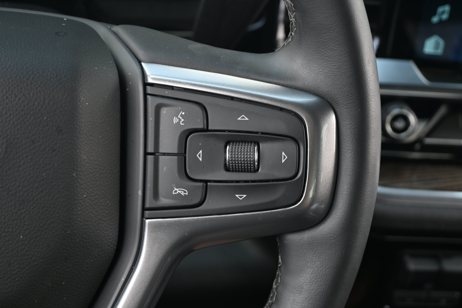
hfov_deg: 34.2
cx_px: 231
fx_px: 751
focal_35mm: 58
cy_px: 154
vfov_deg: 23.2
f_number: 5.6
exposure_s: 1/100
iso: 560
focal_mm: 39
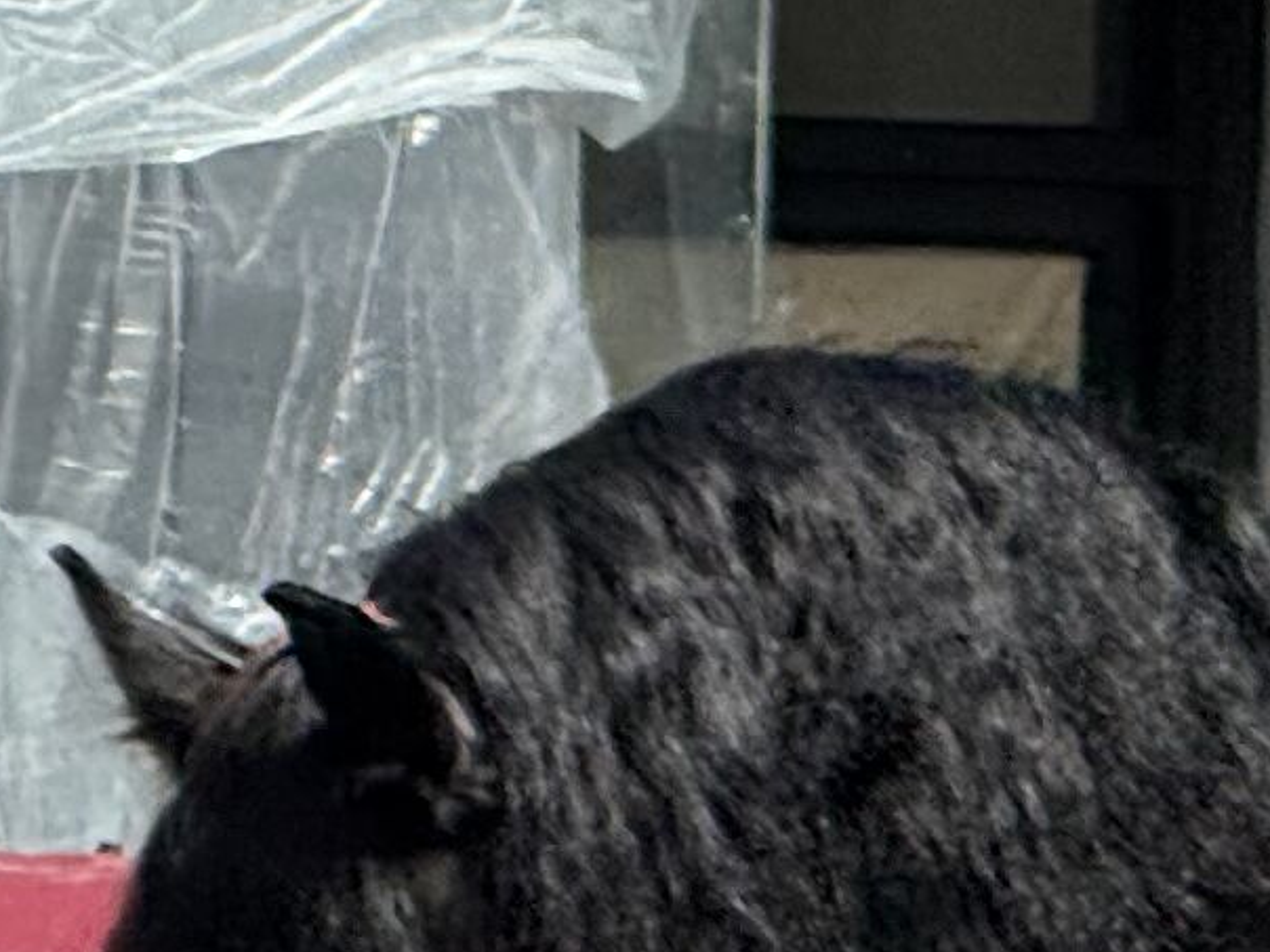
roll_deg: -1.2
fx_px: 29387
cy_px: 887
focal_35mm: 801
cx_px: 2834
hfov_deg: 2.5
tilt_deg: -0.3
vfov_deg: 1.9
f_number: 2.8
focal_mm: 15.66
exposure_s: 1/1481
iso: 64
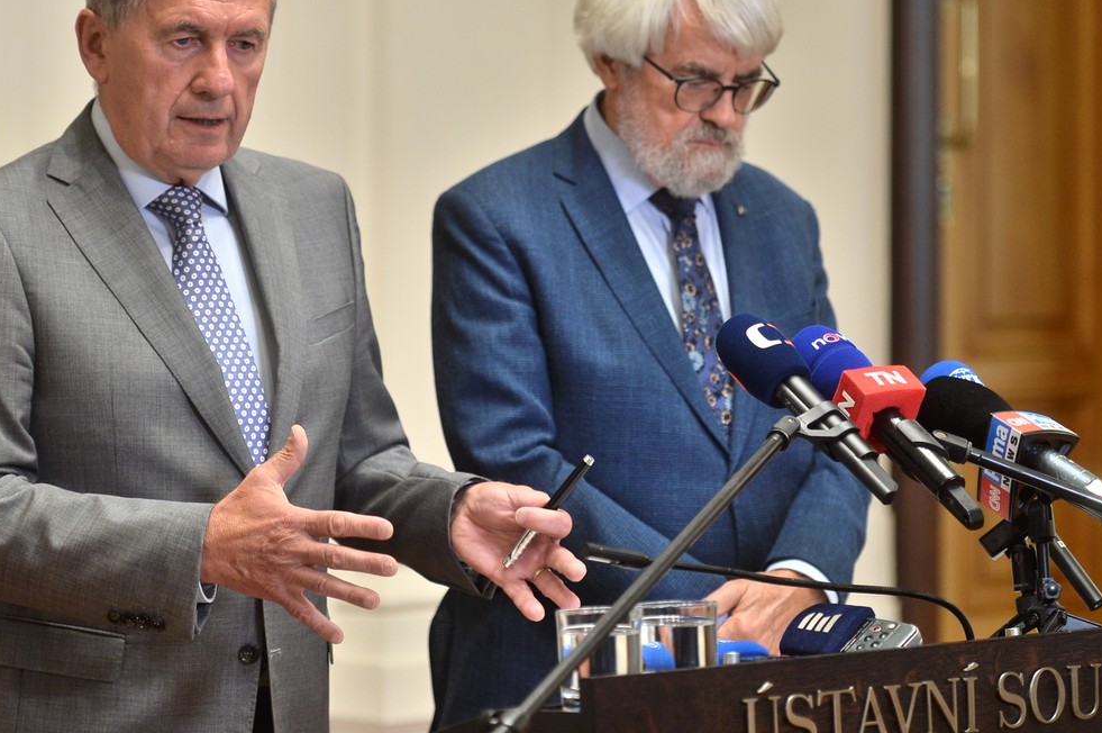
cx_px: 457
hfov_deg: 13.1
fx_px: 4801
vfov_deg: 8.7
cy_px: 320
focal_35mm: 157
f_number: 3.2
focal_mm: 110
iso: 1100
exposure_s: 1/200
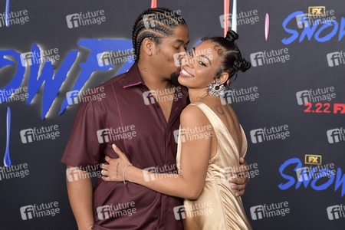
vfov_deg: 19.5
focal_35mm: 70
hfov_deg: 28.8
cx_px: 172
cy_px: 115
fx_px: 671
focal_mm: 70
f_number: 6.3
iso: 2000
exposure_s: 1/250
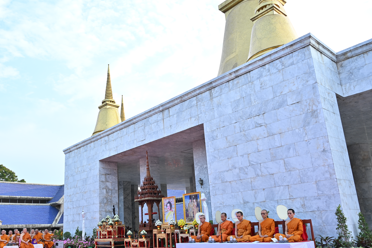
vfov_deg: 41.0
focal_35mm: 32
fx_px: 331
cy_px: 140
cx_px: 144
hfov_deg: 58.1
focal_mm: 24
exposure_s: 1/200
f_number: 4
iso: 125
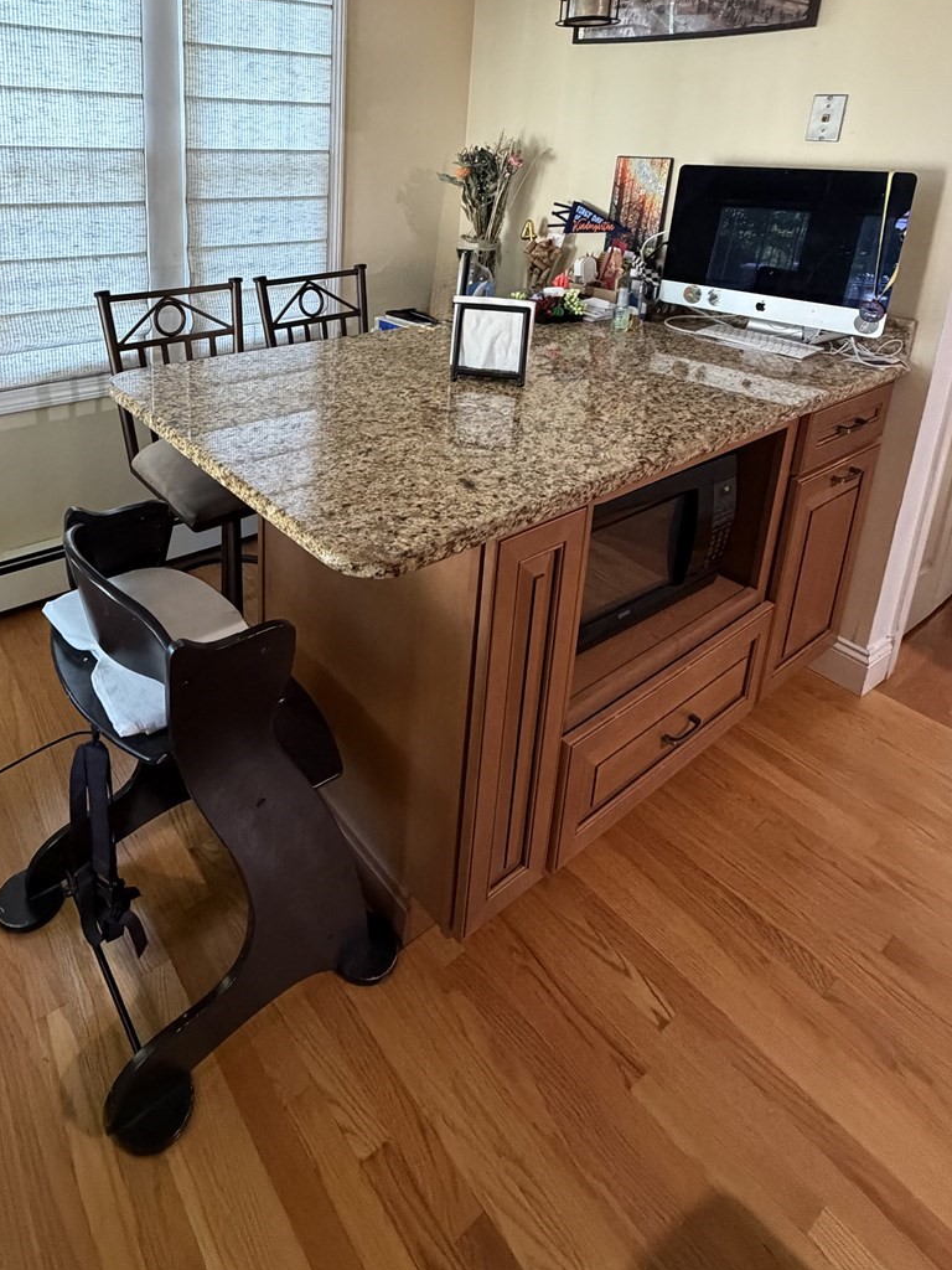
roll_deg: -1.5
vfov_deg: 74.2
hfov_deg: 61.9
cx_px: 317
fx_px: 770
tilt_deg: -14.7
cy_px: 342
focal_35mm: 21
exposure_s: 1/60
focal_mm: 2.22
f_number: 2.2
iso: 640
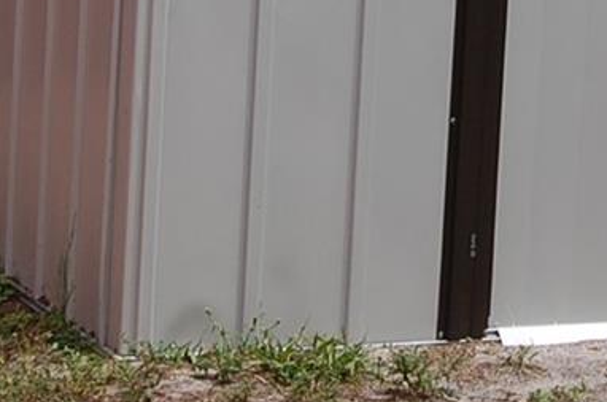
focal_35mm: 201
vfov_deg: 6.6
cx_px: 597
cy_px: -327
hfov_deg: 10.2
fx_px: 3382
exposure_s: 1/320
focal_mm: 32
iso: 200
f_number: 9
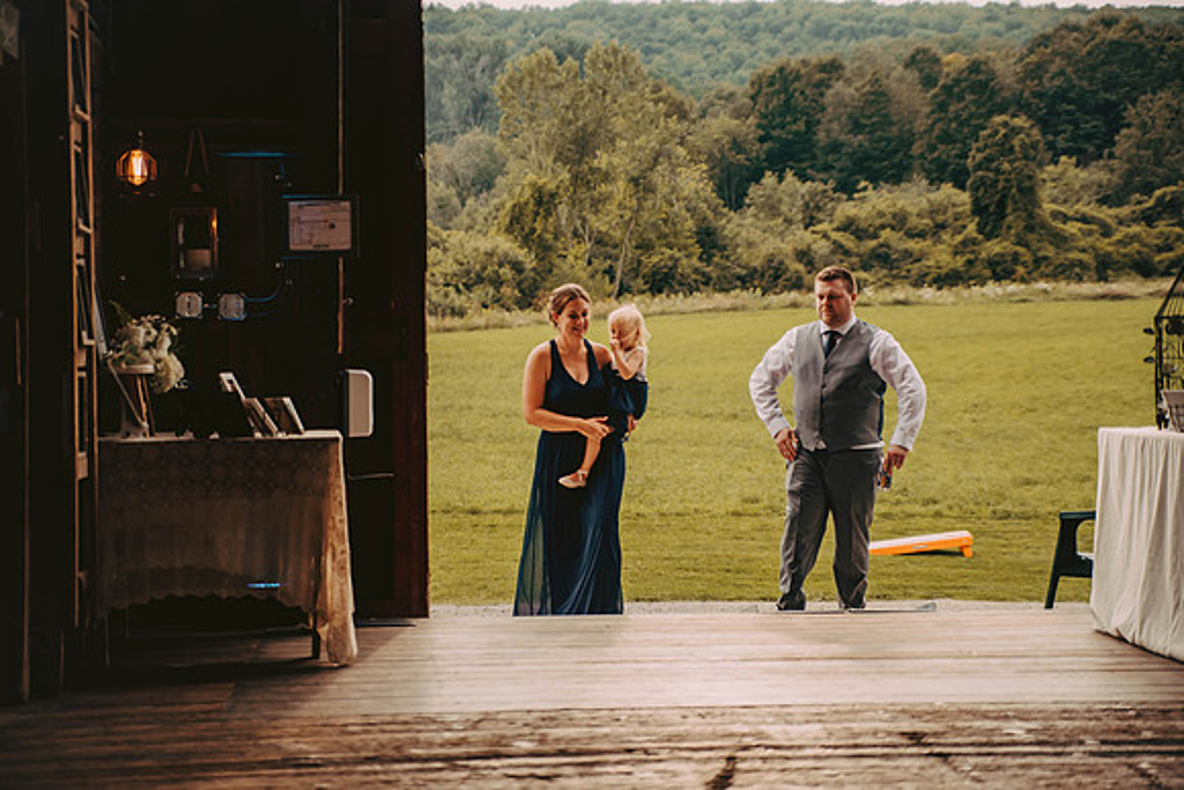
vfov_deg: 18.2
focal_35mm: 75
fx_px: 2467
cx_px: 592
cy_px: 395
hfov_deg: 27.0
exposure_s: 1/1250
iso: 400
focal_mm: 75
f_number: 2.8
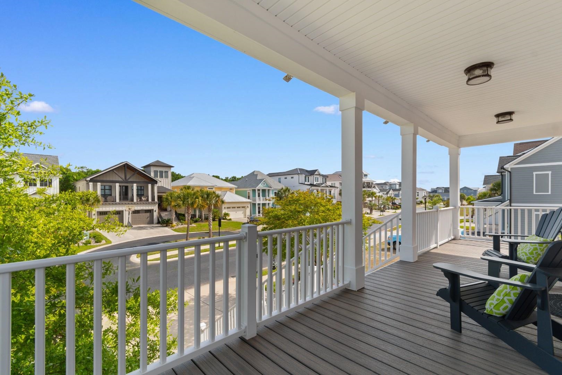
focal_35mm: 15
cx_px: 281
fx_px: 234
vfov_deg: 77.3
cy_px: 188
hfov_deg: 100.4
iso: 100
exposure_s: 1/200
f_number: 7.1
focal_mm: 10
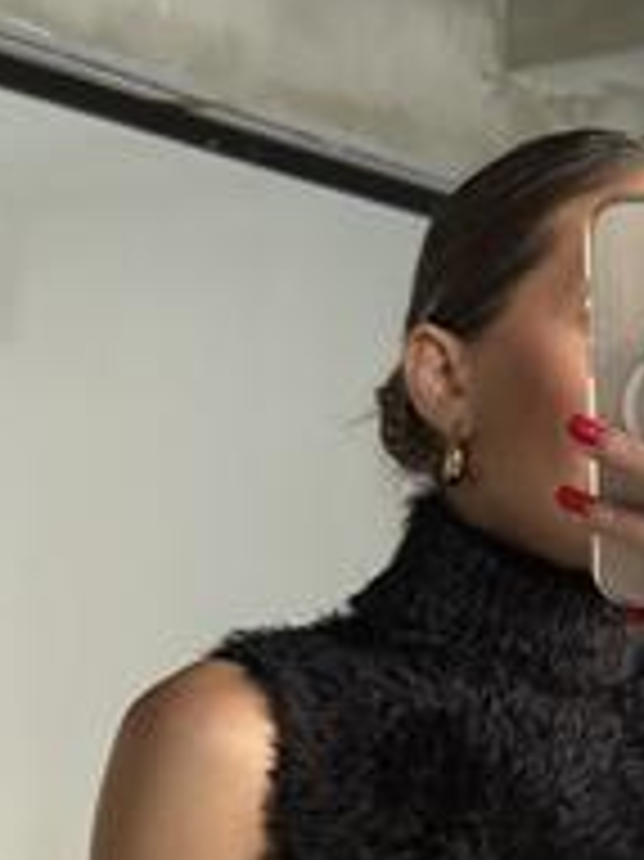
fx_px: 2657
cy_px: 905
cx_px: 554
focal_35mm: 107
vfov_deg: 17.8
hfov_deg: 13.7
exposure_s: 1/40
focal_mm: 6.76
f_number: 1.78
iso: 500
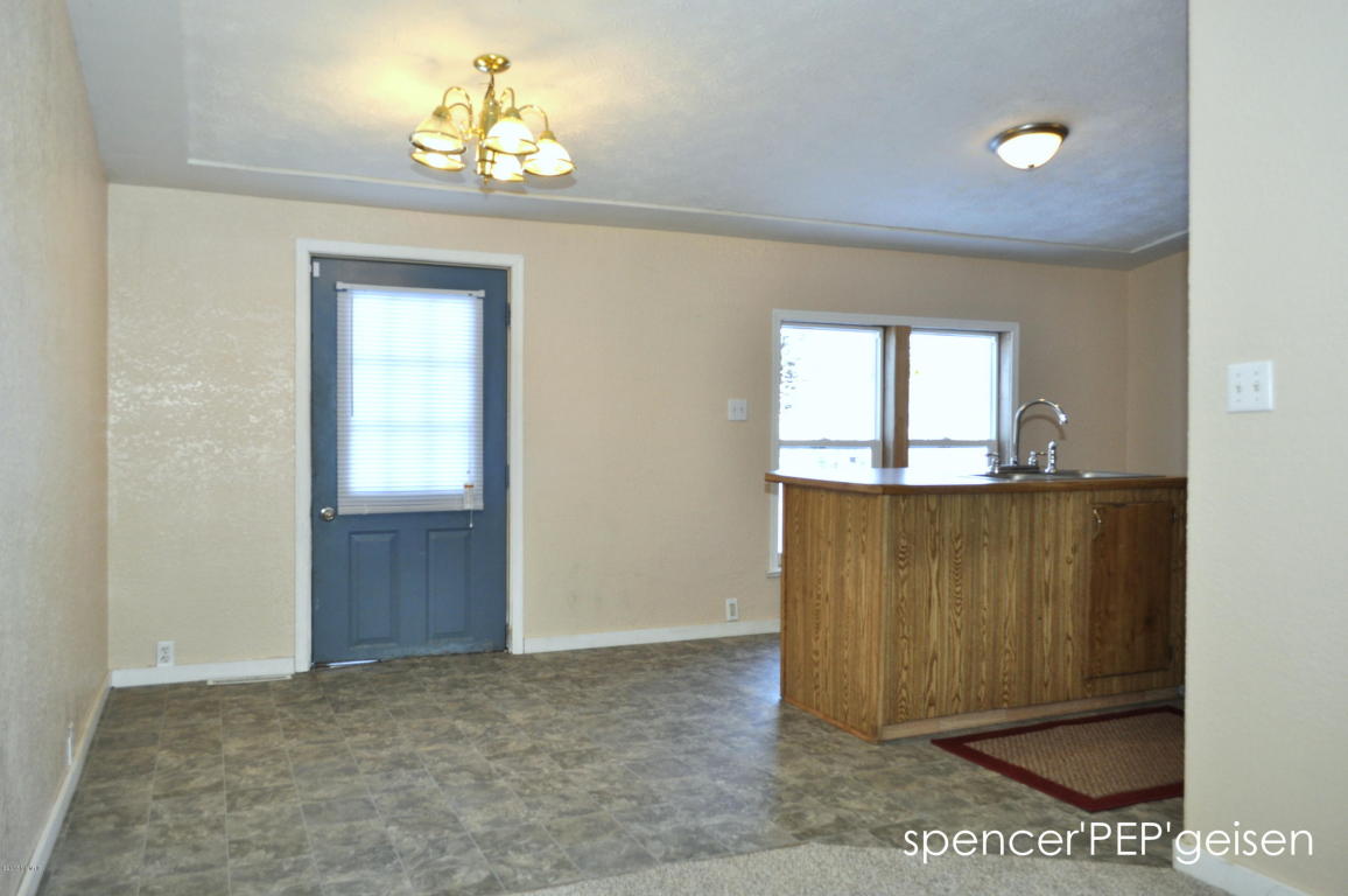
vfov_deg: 47.8
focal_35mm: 27
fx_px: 1010
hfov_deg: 67.4
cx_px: 674
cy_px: 448
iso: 400
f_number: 5.6
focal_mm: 18
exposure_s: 1/125
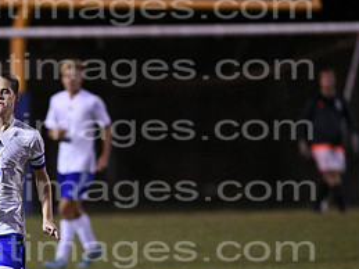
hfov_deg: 3.1
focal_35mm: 646
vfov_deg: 2.3
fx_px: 6697
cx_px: 4
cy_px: 221
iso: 8000
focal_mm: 300
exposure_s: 1/800
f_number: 3.2
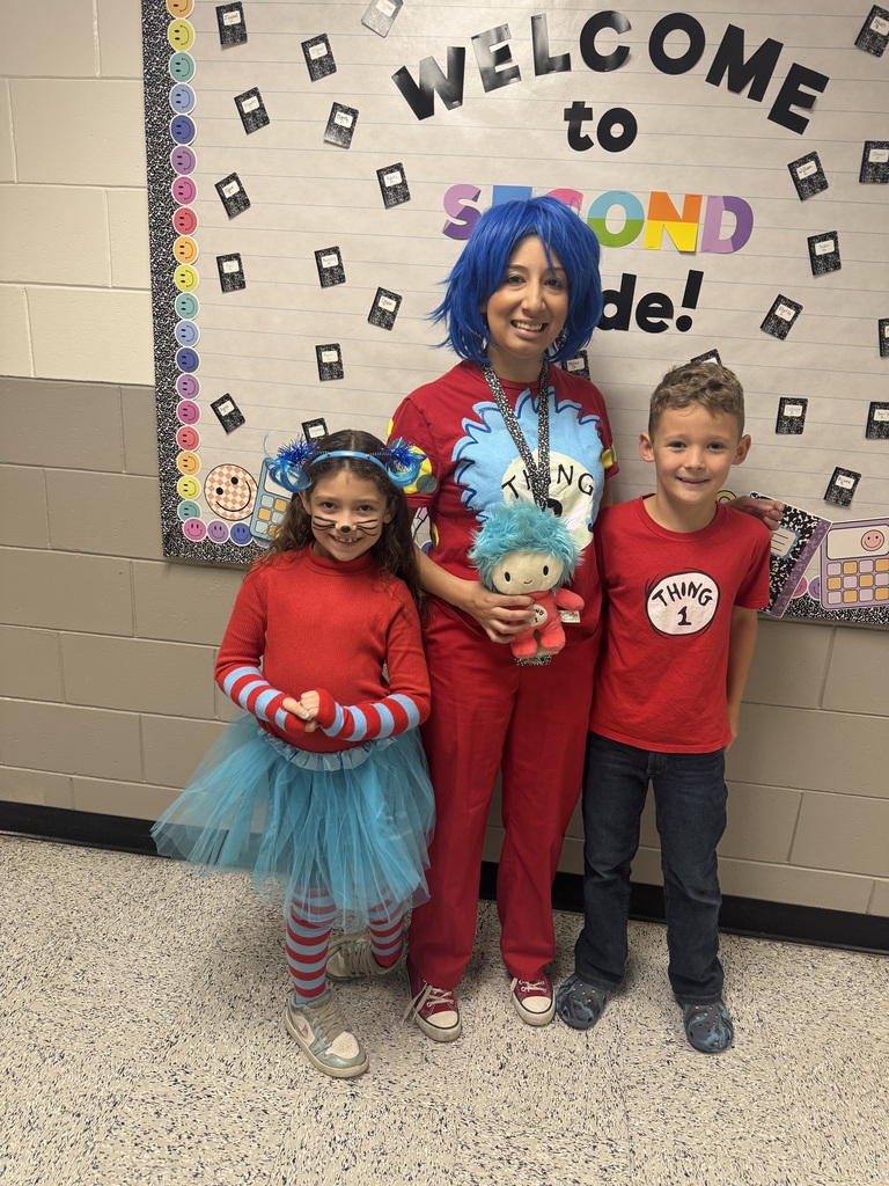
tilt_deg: -17.7
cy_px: 593
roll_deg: -3.1
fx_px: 822
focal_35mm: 24
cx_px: 444
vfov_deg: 71.6
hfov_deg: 56.8
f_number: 1.78
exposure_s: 1/60
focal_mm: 6.76
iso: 160
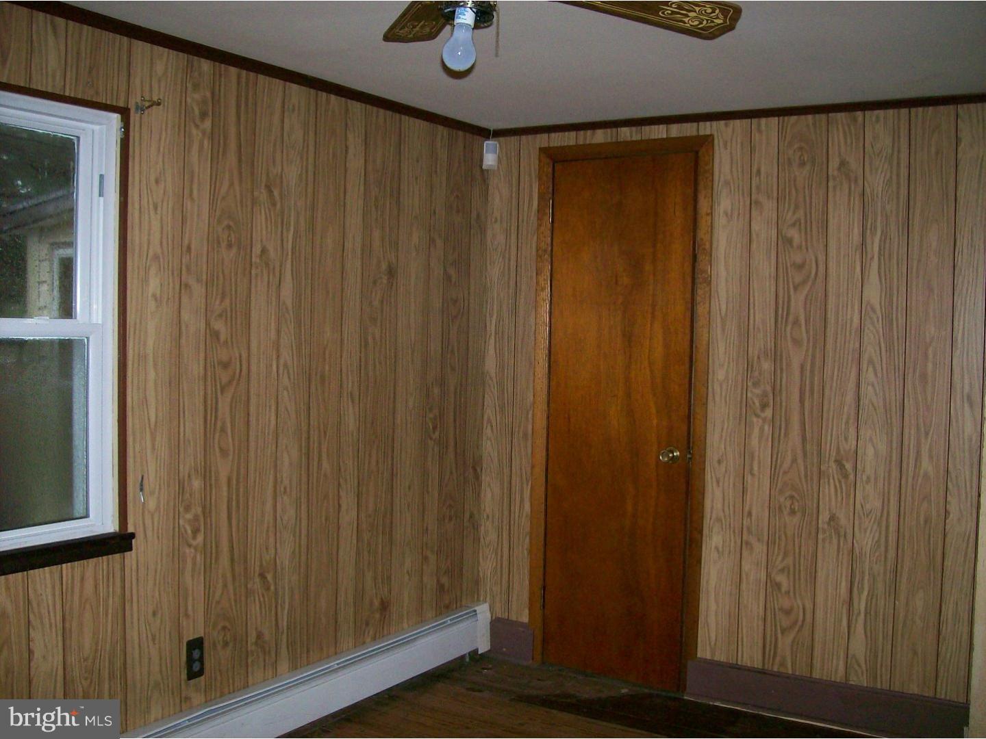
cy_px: 370
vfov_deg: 39.7
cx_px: 493
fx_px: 1025
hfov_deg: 51.4
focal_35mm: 36
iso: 140
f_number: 2.7
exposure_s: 1/64
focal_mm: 6
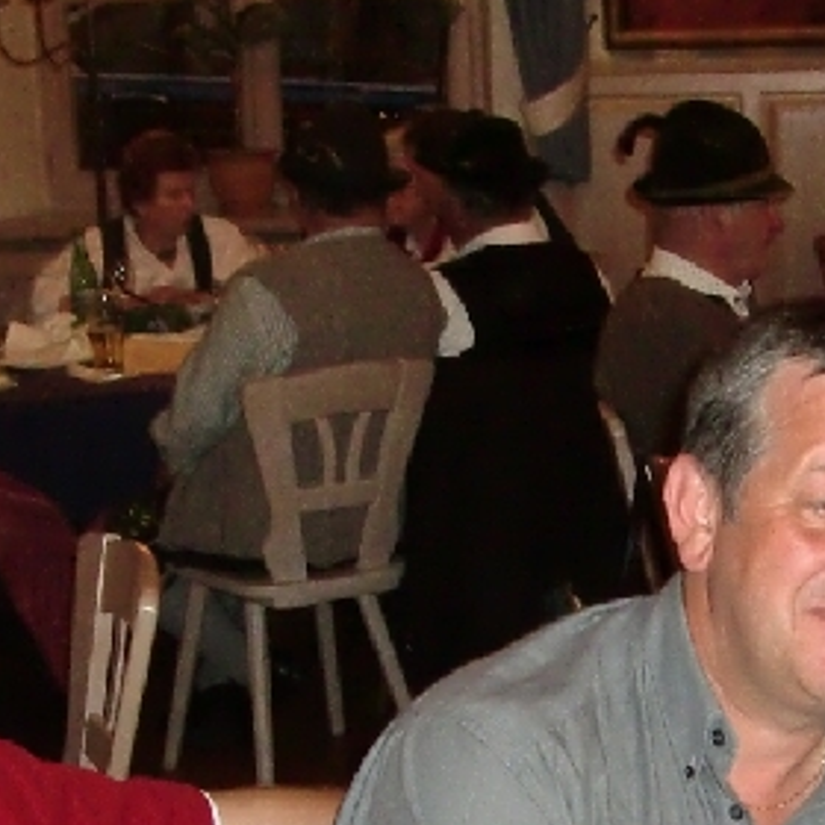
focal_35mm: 100
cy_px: 869
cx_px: 636
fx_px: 2696
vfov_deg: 16.9
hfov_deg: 17.3
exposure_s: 1/15
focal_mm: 5.8
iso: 400
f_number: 2.7
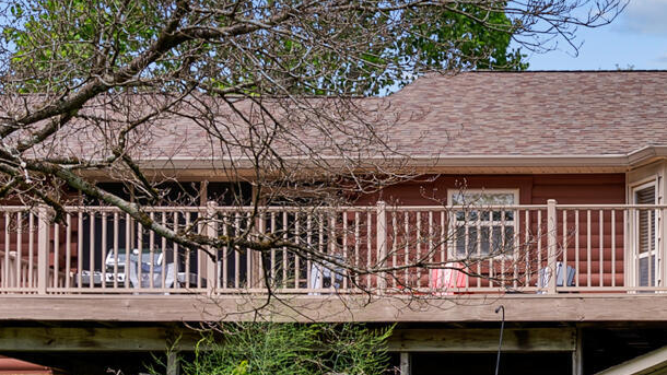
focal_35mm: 95
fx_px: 1680
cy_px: 466
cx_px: 935
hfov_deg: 20.0
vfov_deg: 12.4
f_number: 4
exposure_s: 1/400
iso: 80
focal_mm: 27
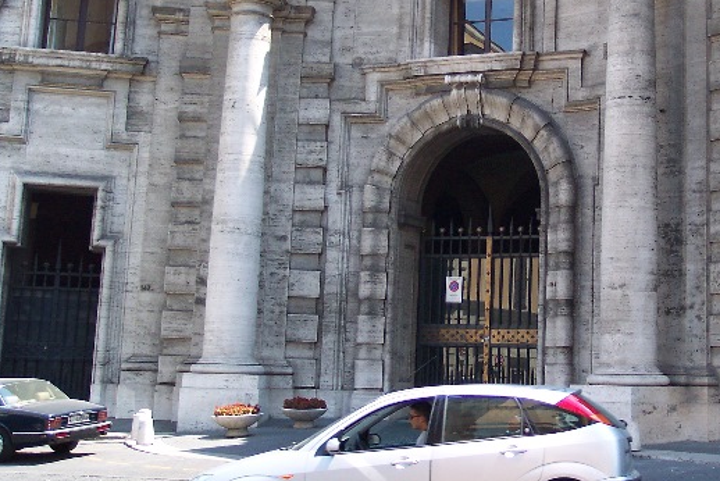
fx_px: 1221
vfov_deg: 22.0
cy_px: 97
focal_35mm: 61
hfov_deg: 32.2
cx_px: 550
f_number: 2.8
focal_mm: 8
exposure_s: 1/350
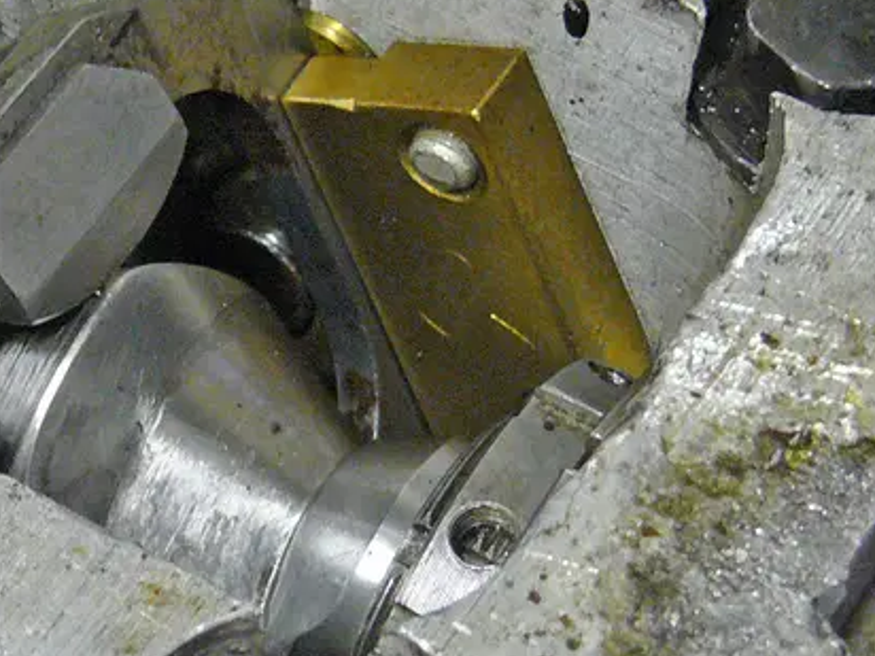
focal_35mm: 195
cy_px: 456
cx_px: 13
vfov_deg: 7.6
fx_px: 4929
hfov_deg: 10.1
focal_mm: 11.2
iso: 200
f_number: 3.2
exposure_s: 1/2.5
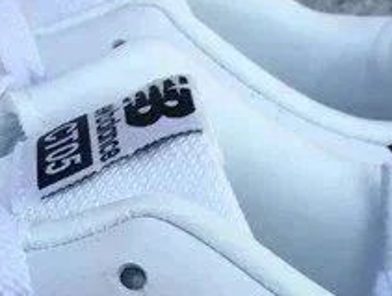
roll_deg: -2.3
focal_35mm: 132
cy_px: 373
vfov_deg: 11.0
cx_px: 89
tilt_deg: -30.5
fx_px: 1497
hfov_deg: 14.8
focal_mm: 3.3
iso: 25
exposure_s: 1/562
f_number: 2.4
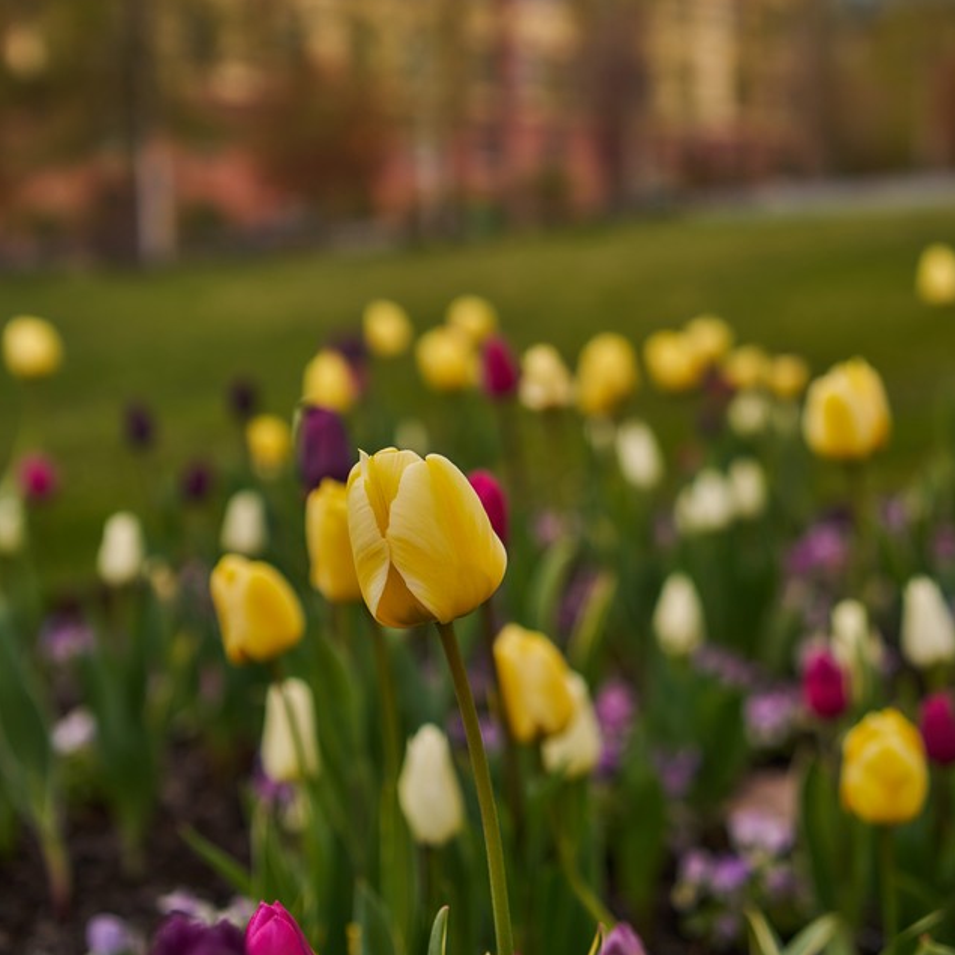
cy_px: 260
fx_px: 1405
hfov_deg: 37.6
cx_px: 478
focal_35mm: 45
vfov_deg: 36.8
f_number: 2.8
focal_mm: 35
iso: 100
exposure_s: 1/1000
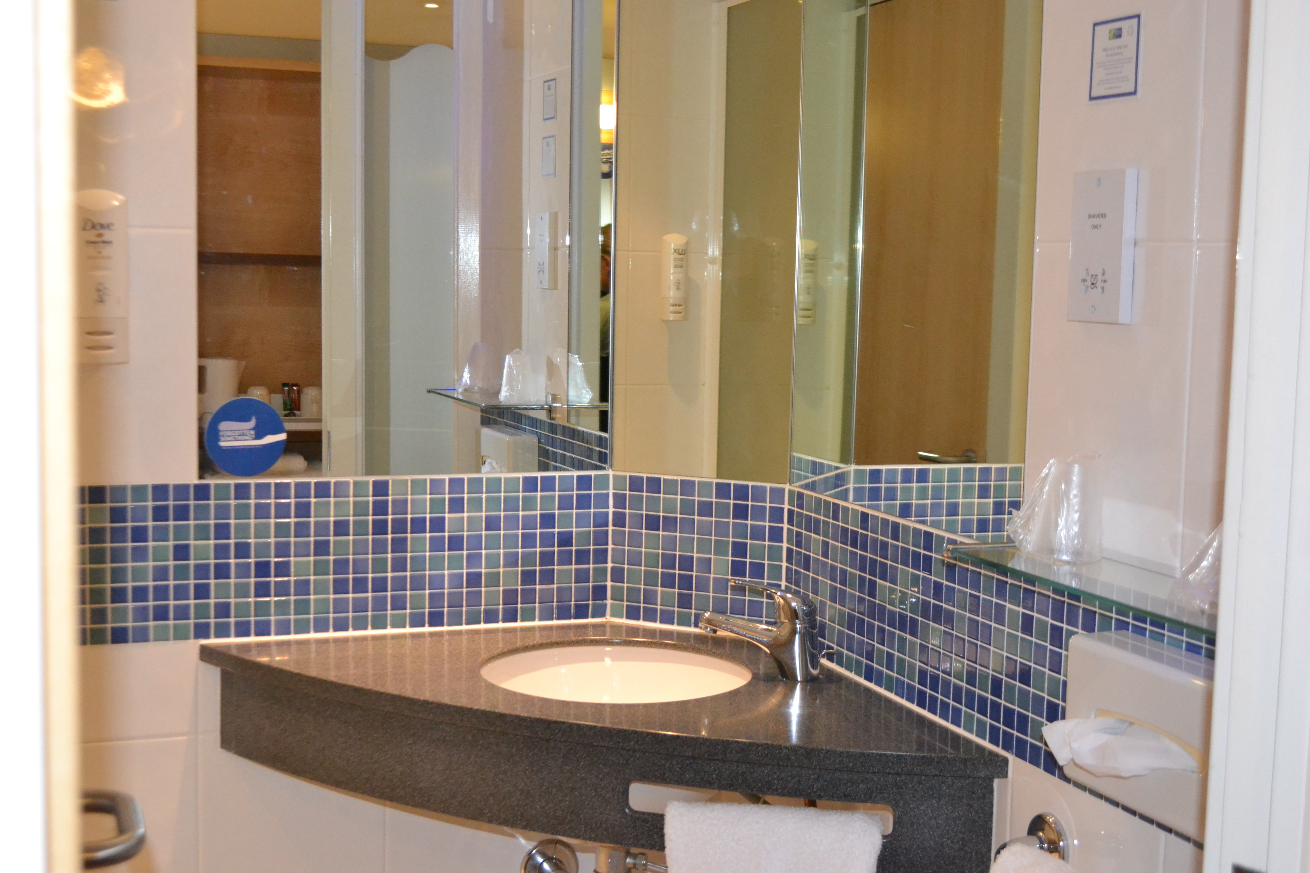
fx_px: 1637
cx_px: 655
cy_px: 436
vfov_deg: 29.9
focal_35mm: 45
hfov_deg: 43.6
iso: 3200
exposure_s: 1/60
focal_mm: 30
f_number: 4.5
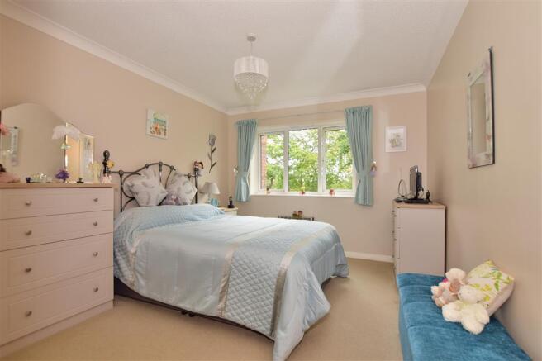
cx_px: 271
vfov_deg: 77.3
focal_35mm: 15
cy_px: 180
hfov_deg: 100.4
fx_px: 226
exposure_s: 1/100
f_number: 7.1
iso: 400
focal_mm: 10
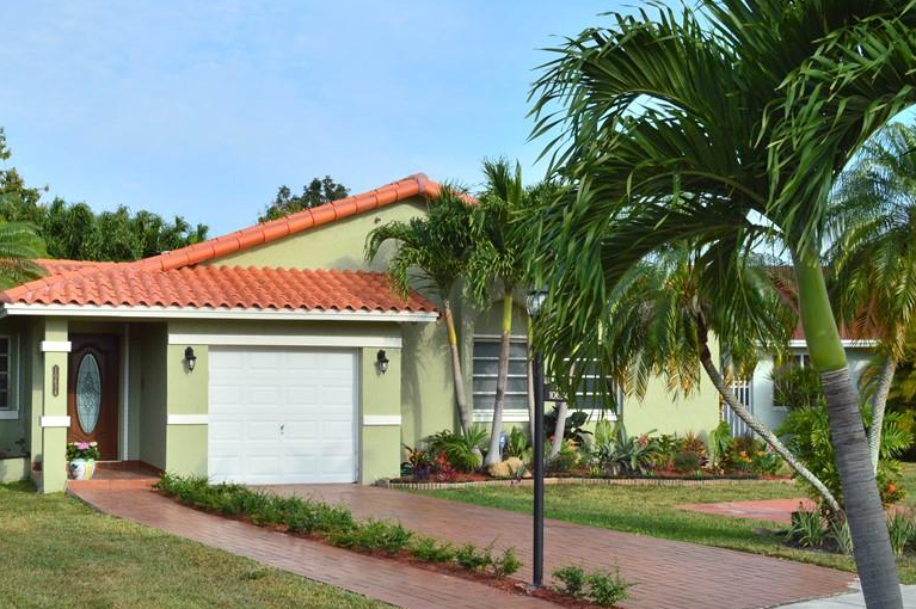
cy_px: 328
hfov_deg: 38.6
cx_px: 331
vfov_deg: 26.4
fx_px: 1297
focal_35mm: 51
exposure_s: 1/400
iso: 400
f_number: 11
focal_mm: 24
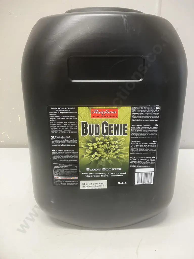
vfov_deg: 63.4
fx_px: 209
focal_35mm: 28
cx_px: 97
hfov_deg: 49.7
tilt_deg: -16.0
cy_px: 130
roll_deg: -0.4
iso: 200
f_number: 1.8
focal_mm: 3.99
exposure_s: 1/50
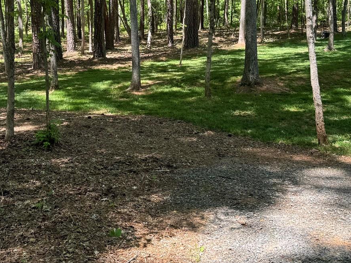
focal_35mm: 56
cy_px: 68
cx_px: 132
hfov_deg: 34.2
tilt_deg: -8.1
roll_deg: -0.2
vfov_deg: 25.8
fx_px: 568
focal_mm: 6.76
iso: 80
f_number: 1.78
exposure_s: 1/470
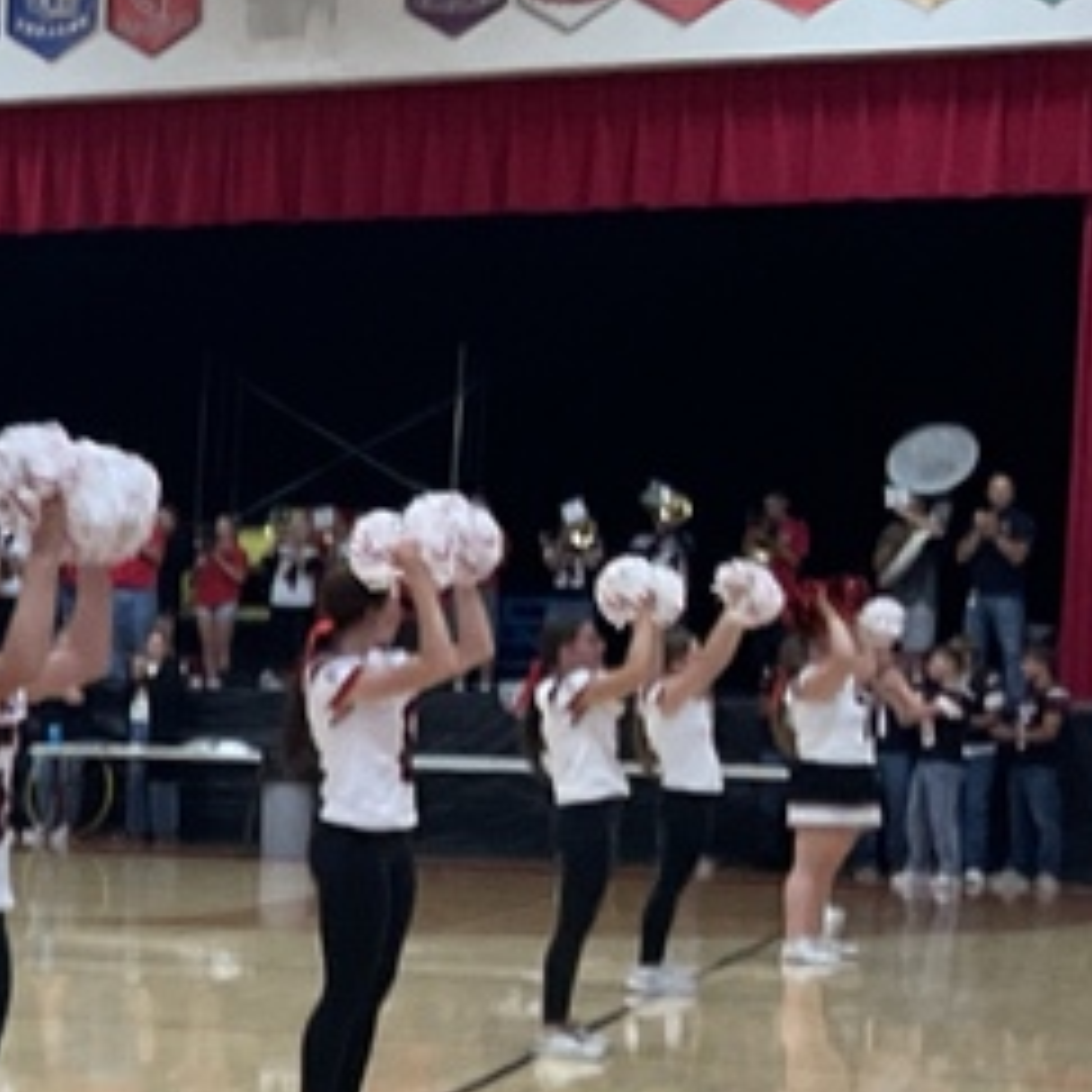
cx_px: -773
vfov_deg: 16.1
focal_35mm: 108
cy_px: 809
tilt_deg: -1.3
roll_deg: -2.2
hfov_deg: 14.5
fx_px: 3855
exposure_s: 1/60
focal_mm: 3
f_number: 1.8
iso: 80
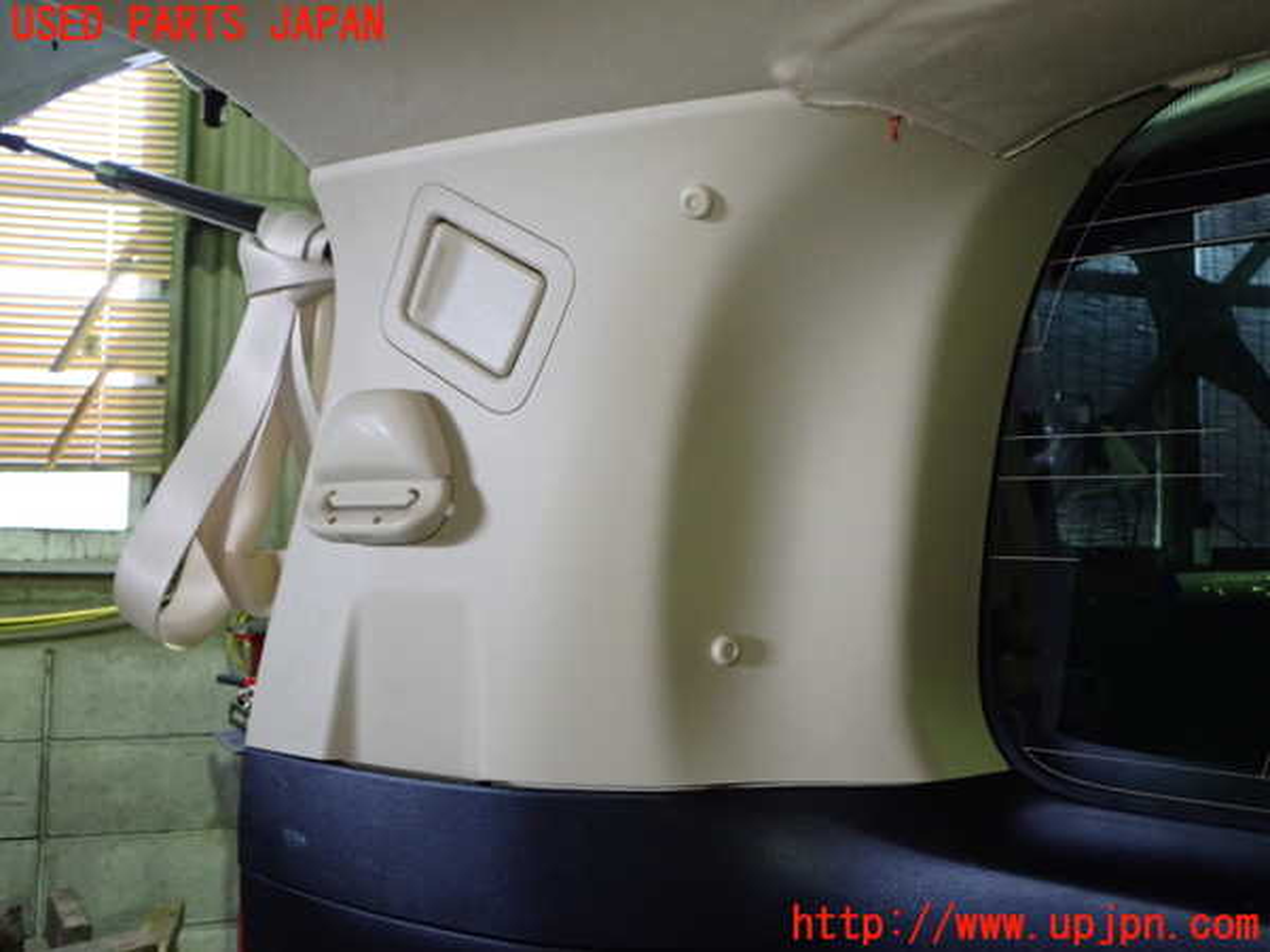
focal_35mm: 32
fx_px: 1174
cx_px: 635
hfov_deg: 56.8
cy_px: 476
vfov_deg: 44.2
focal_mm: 5.79
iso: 500
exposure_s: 1/30
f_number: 2.4
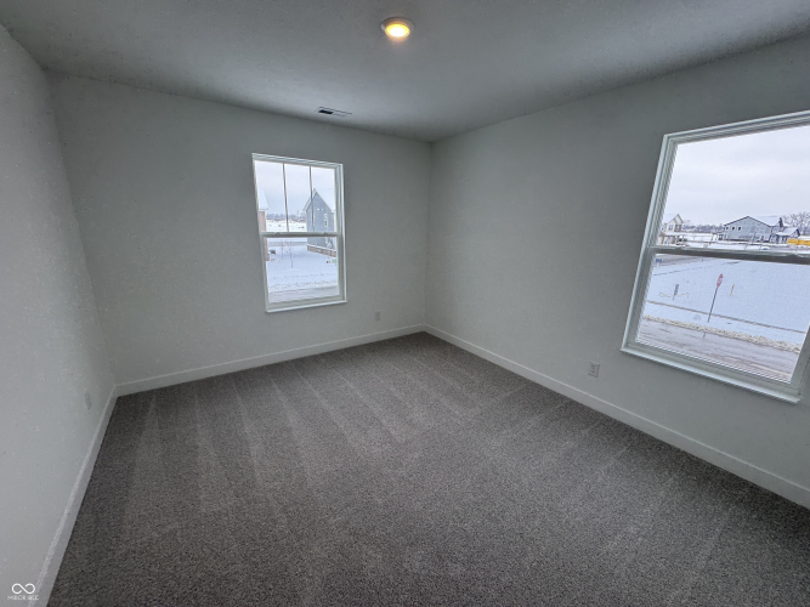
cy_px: 304
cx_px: 405
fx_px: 328
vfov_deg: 85.7
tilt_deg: -19.1
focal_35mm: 14
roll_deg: +0.2
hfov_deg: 102.1
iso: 40
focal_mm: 2.22
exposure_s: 1/120
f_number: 2.2
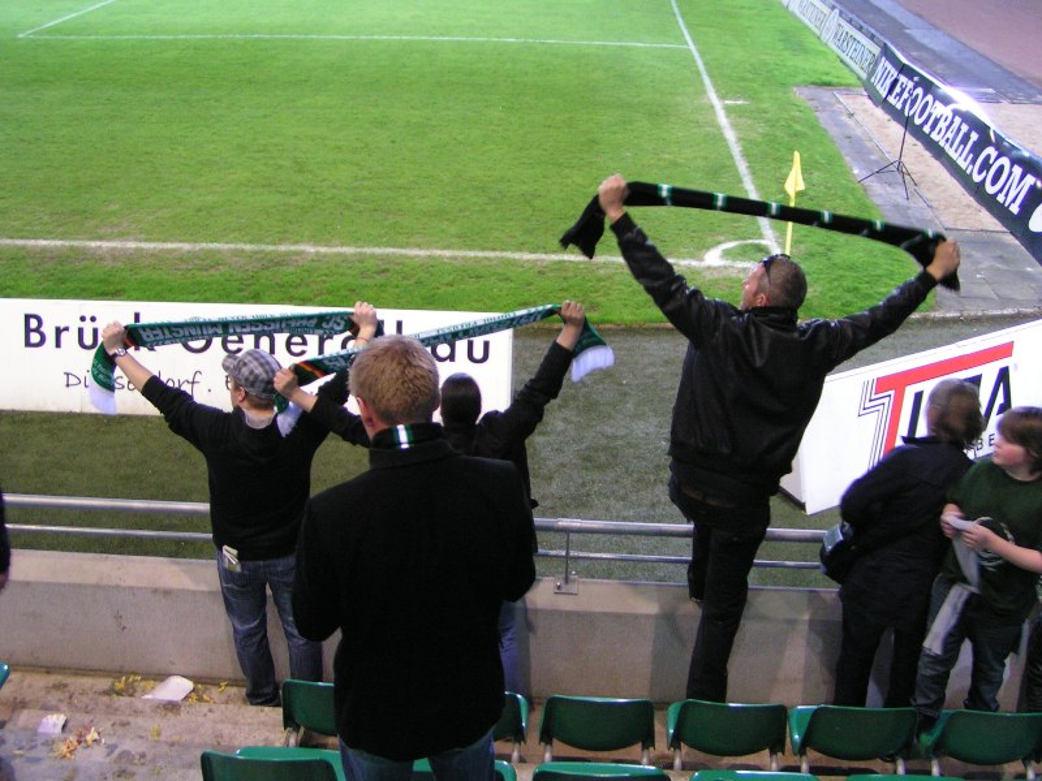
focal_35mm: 38
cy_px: 390
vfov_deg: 37.7
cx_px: 521
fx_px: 1144
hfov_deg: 49.0
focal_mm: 5.8
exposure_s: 1/15
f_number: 2.8
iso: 200
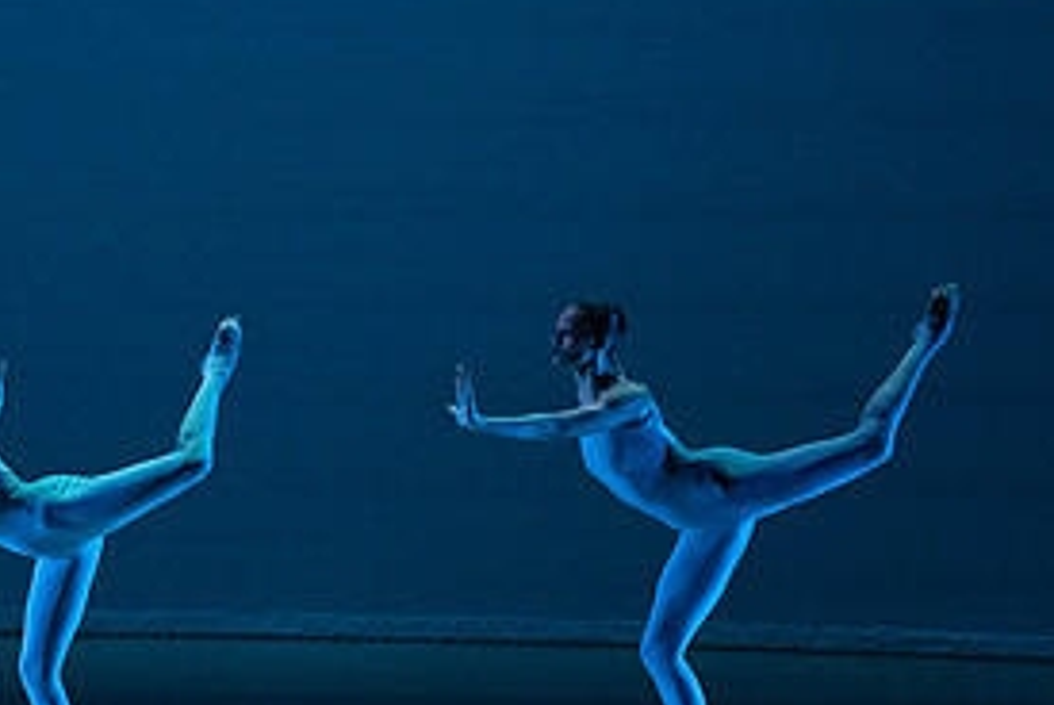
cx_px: 65
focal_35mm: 377
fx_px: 11049
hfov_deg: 5.5
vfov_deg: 3.7
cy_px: 320
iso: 16000
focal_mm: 179
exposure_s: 1/400
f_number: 5.6
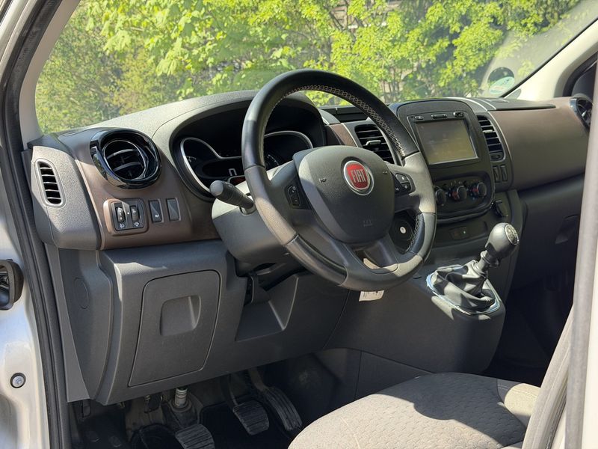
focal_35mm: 48
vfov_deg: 30.3
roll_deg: -0.1
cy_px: 224
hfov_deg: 39.7
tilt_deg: -10.7
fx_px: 829
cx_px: 299
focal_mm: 6.76
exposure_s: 1/363
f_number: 1.78
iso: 80
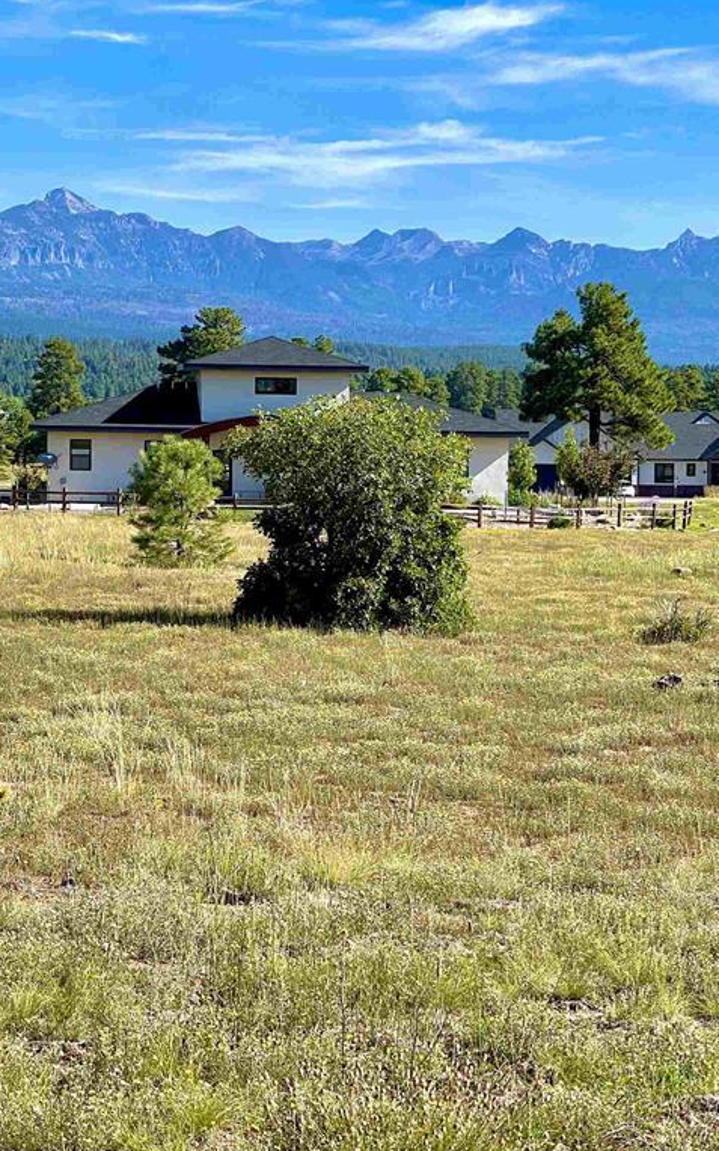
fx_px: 2853
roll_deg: -0.3
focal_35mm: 91
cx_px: 591
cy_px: 575
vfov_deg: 22.8
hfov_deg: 14.3
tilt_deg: -4.0
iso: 20
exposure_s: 1/960
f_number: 2.2
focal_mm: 7.5
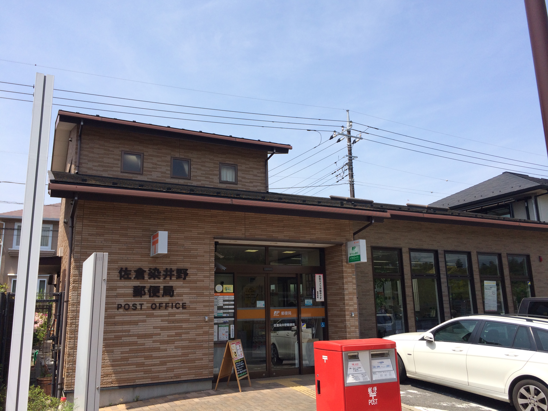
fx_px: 459
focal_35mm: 29
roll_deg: +1.3
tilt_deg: +10.0
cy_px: 206
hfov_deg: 61.7
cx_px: 274
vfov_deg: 48.2
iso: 32
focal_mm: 4.15
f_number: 2.2
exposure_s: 1/1520
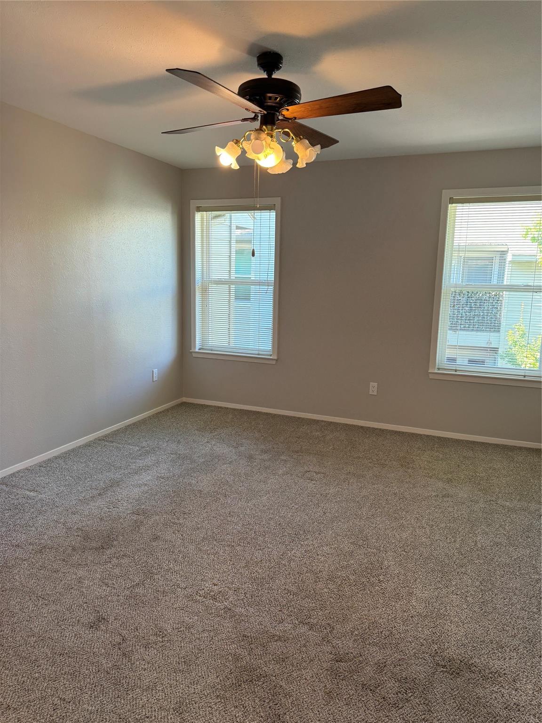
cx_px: 271
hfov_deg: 56.8
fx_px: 501
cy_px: 362
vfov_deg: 71.6
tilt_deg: -8.9
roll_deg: -0.7
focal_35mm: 24
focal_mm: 6.76
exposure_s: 1/60
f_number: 1.78
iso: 125
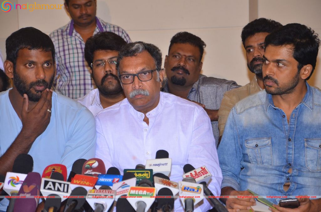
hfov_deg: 14.0
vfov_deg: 9.3
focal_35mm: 147
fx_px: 1308
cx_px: 160
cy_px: 106
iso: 1100
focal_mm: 98
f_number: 6.3
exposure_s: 1/125
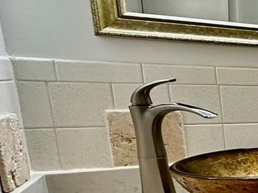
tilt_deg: -10.7
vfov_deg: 25.1
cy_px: 164
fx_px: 425
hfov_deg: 19.1
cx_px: 521
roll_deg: -2.6
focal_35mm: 57
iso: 200
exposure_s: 1/120
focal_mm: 2.22
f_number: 2.2
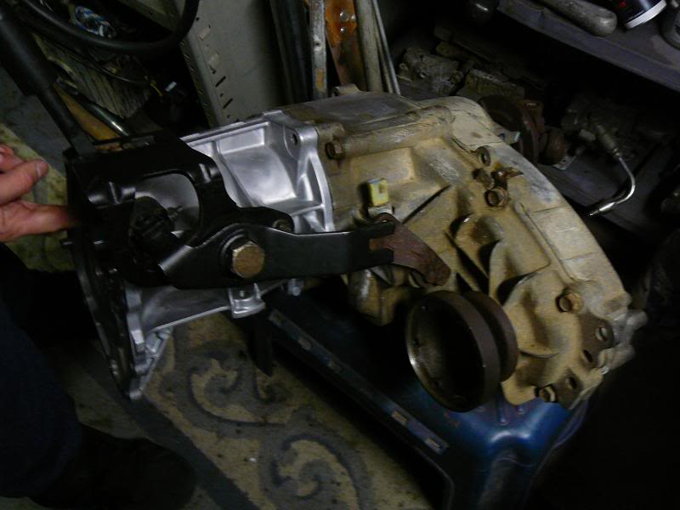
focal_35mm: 35
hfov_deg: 52.6
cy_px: 255
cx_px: 340
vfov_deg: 40.7
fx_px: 688
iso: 200
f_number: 2.8
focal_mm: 5.2
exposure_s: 1/8
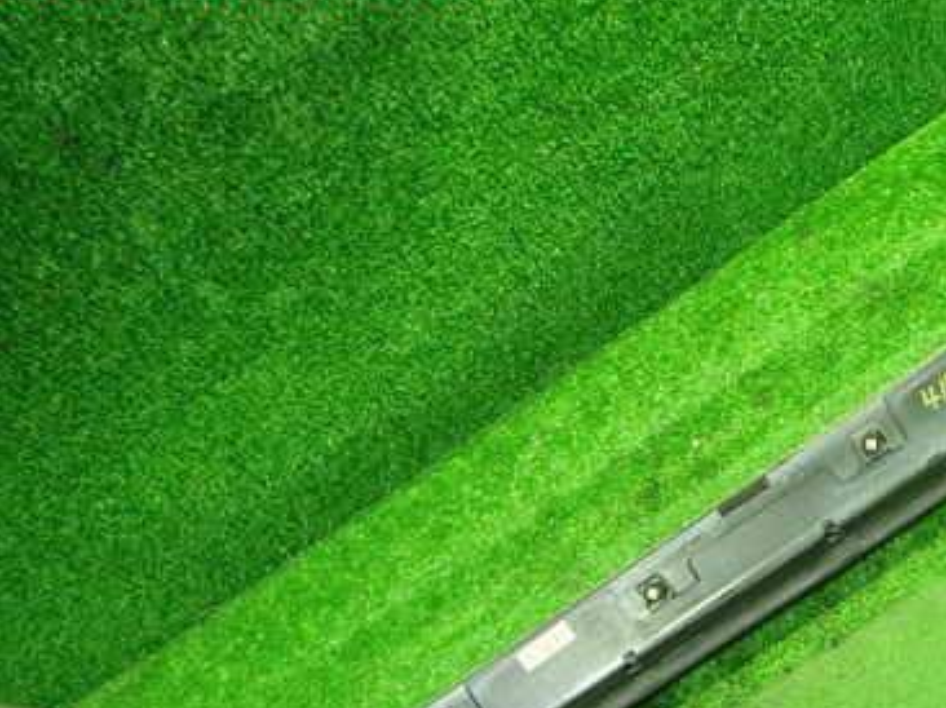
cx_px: 773
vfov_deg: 34.5
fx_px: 1120
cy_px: 519
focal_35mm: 41
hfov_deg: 43.4
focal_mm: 4.5
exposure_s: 1/30
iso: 640
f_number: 2
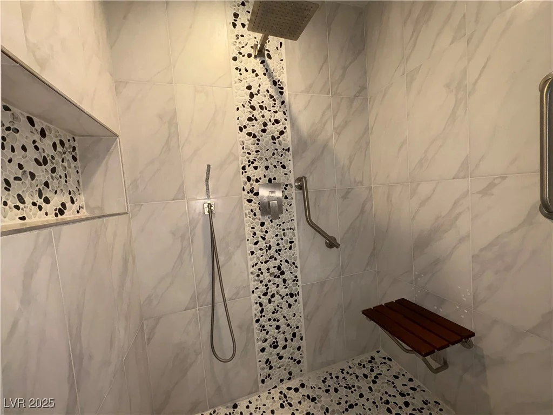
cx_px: 276
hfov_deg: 102.1
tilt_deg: -3.1
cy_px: 208
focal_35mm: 14
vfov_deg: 85.7
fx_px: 224
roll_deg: +4.4
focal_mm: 2.22
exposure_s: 1/60
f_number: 2.2
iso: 64
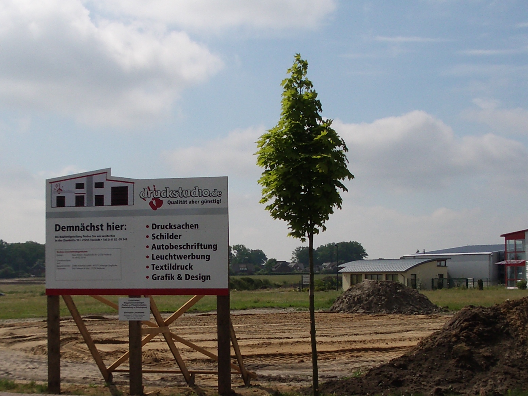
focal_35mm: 62
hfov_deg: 31.1
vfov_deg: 23.6
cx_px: 217
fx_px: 946
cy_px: 254
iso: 80
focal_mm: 5.8
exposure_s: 1/1250
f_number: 4.3
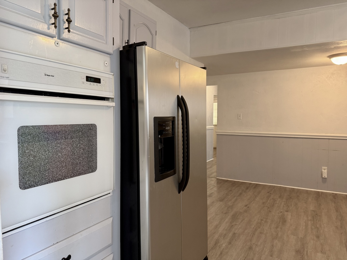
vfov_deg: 56.8
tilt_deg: -3.1
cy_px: 130
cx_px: 174
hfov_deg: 71.6
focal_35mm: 24
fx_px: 241
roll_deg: -0.2
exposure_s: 1/60
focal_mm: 6.76
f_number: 1.78
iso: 250
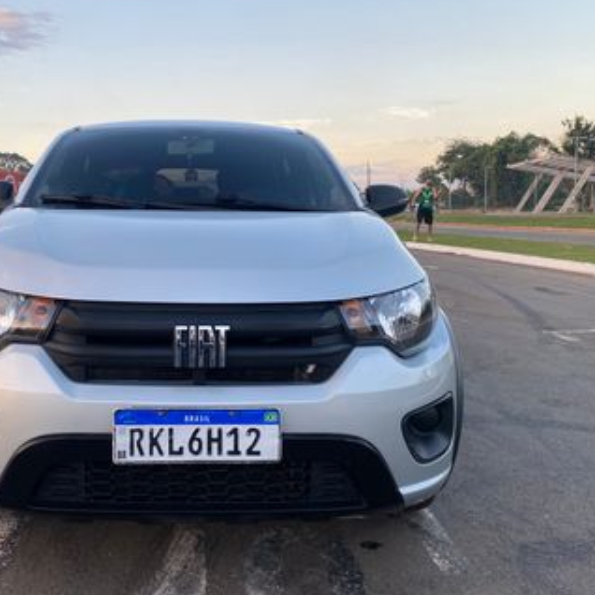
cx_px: 189
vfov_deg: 48.4
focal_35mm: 34
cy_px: 303
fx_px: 661
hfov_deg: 47.5
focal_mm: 4.25
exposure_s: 1/121
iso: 32
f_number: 1.8
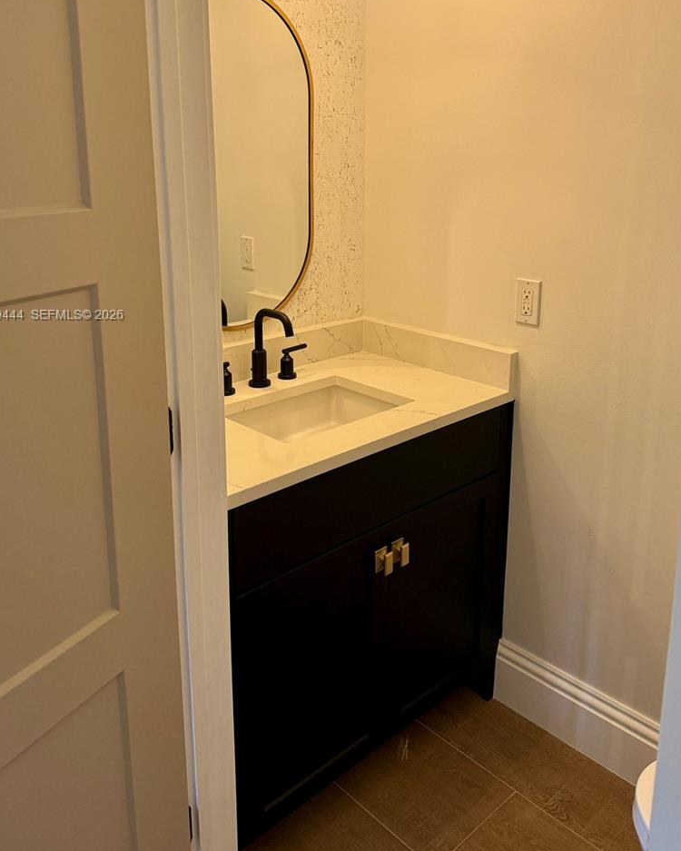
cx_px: 364
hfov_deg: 48.5
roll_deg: -0.7
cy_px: 316
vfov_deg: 58.0
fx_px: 756
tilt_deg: -12.0
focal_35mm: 30
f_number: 1.78
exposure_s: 1/120
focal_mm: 6.86
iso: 200
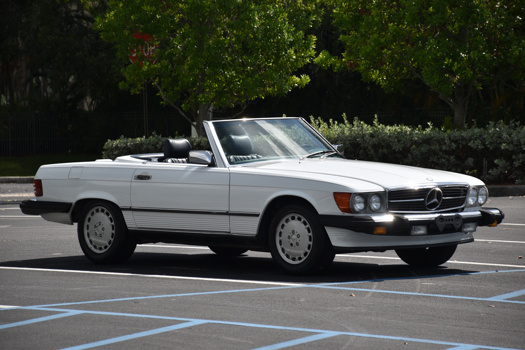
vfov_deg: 7.9
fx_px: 2537
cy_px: 175
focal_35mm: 174
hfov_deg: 11.8
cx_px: 262
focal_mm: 116
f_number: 7.1
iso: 200
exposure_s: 1/800
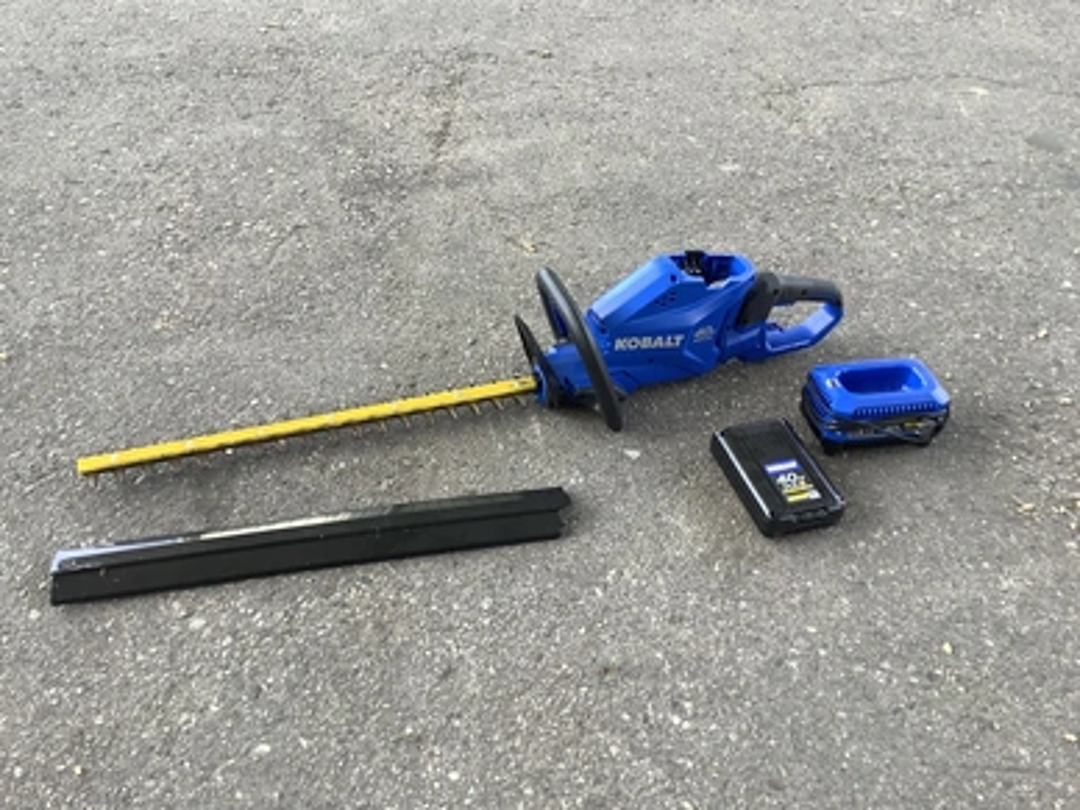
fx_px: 998
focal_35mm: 32
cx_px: 529
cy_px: 409
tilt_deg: -42.3
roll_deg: -7.7
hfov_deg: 56.8
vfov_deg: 44.2
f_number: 2.4
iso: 40
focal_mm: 3.3
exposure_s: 1/120
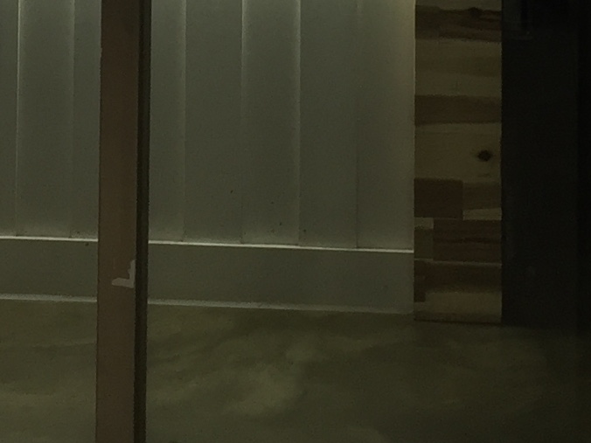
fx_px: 2390
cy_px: -552
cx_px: 266
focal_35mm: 140
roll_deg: -0.6
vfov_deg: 9.6
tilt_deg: +0.7
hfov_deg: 14.1
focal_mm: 4.15
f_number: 2.2
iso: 40
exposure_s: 1/60
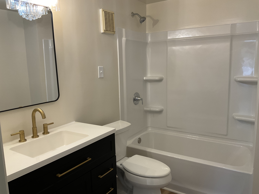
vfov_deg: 48.2
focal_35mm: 29
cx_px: 130
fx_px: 217
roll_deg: +1.7
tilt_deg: -8.1
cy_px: 97
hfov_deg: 61.7
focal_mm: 3
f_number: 1.8
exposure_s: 1/60
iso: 64
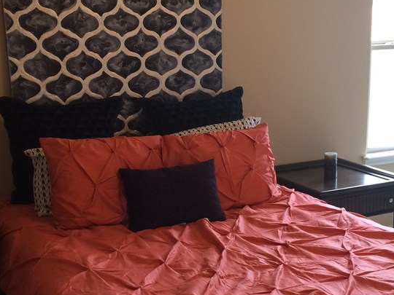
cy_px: 194
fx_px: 626
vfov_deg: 26.4
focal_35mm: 55
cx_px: 209
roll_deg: +1.4
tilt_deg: -15.5
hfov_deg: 34.9
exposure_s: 1/30
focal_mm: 4.15
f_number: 2.2
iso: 80
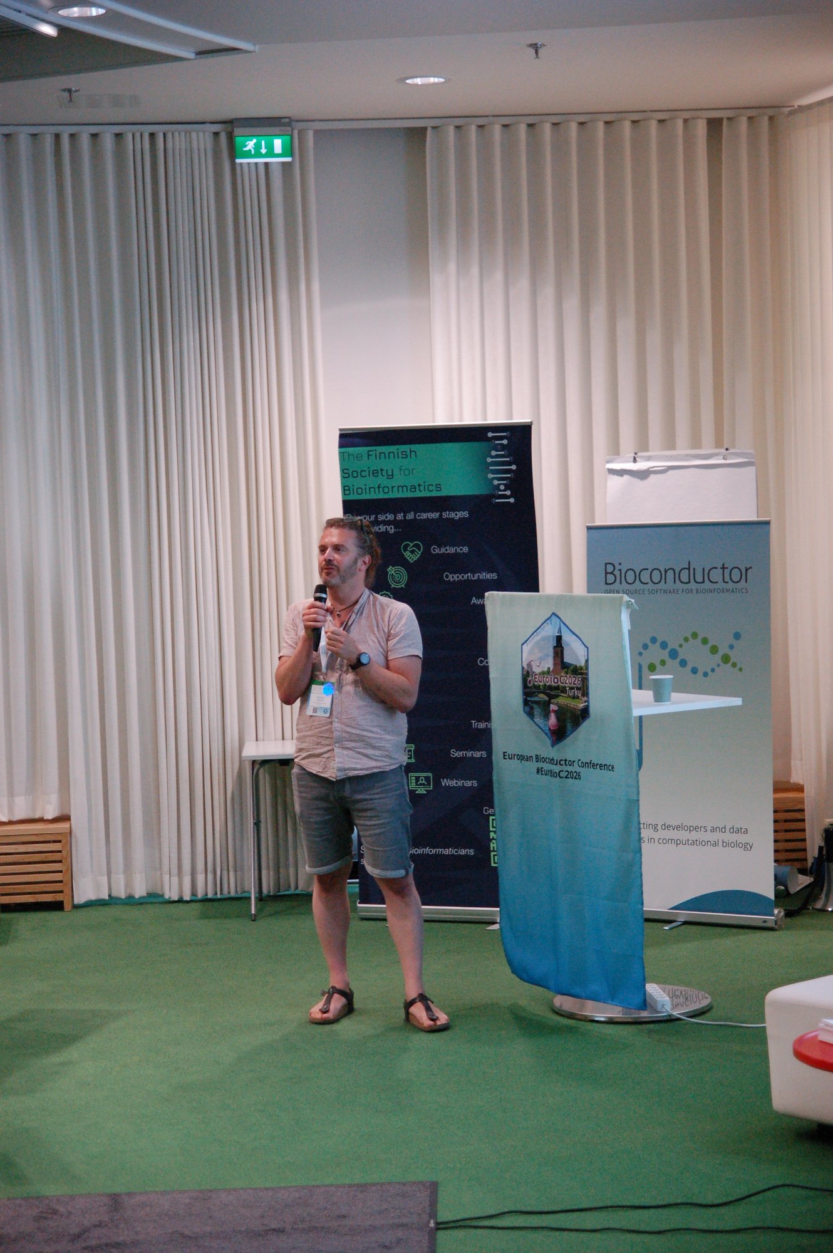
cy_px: 626
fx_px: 2607
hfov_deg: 18.2
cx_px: 416
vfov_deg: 27.0
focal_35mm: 75
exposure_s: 1/125
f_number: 2.8
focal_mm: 50
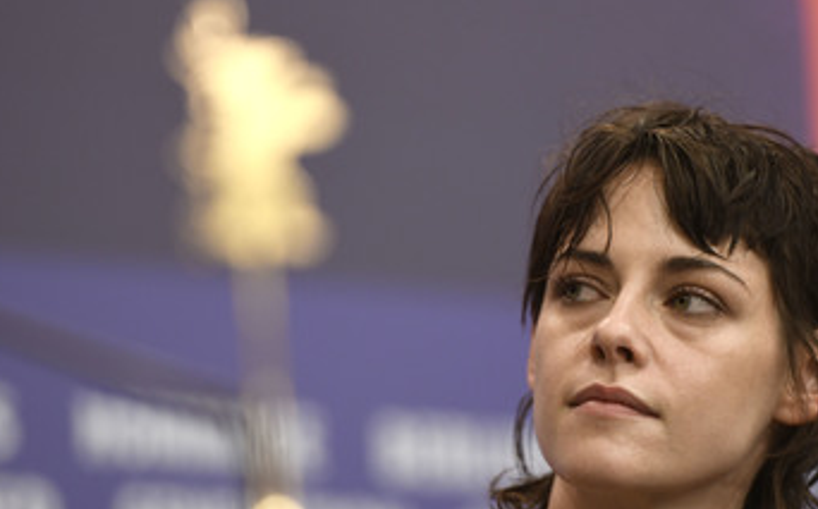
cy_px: 315
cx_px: 523
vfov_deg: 4.9
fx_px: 5991
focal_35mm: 269
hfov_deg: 7.8
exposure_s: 1/400
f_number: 3.2
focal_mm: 200
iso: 1000
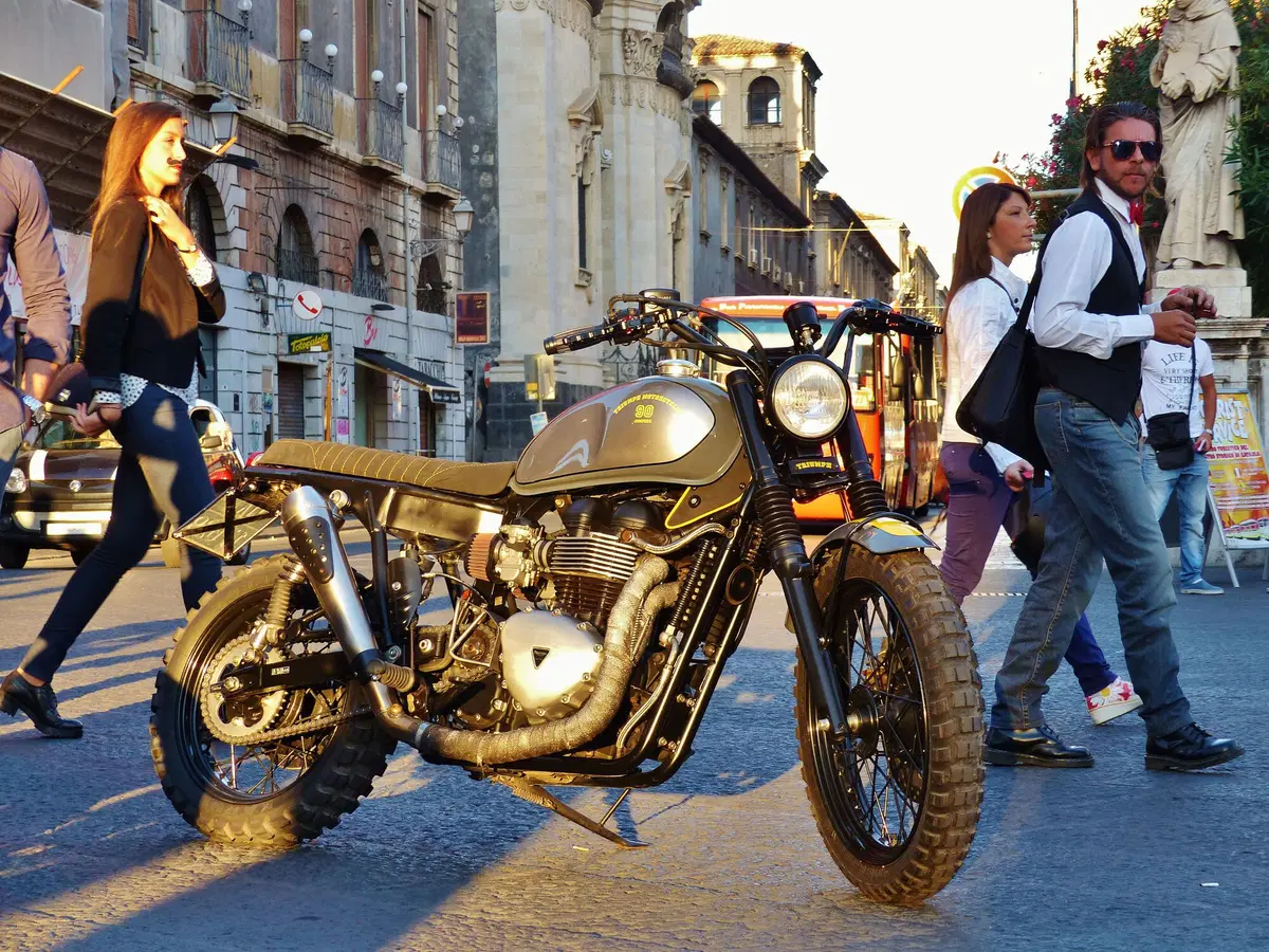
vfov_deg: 18.2
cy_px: 476
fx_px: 2969
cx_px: 634
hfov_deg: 24.1
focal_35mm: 81
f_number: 3.2
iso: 125
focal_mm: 14.5
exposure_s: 1/125
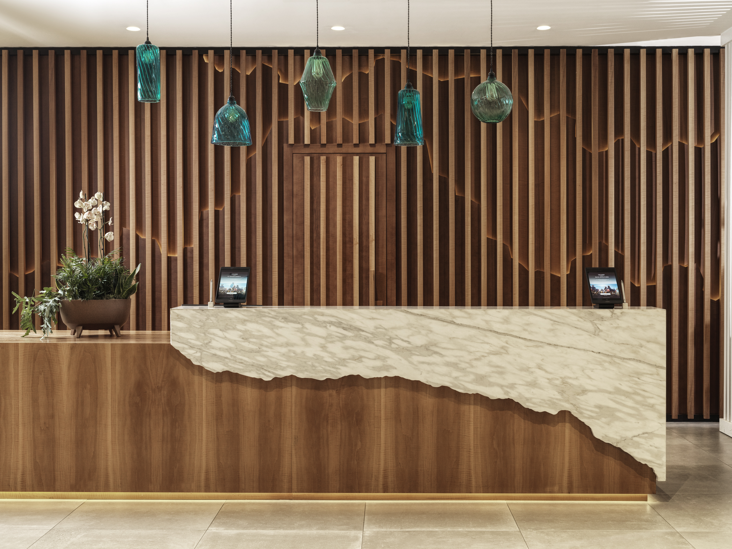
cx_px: 366
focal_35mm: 43
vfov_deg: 33.6
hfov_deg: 43.9
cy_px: 274
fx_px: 909
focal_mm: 55
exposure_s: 1/8
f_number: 8
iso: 800
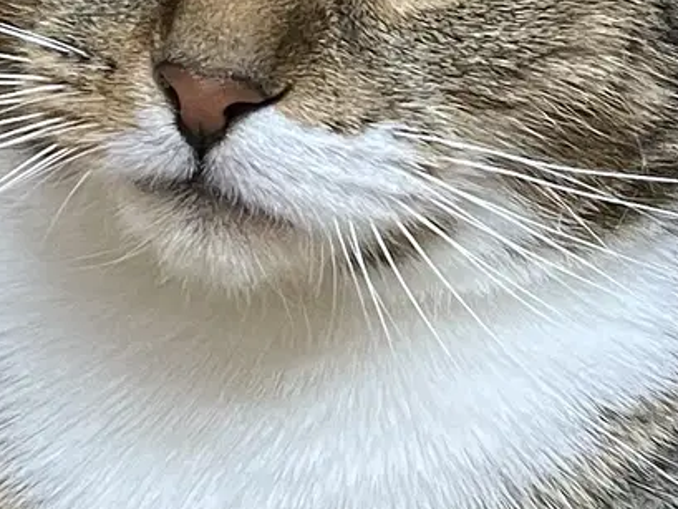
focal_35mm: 122
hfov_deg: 15.4
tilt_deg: -15.8
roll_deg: -3.1
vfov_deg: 12.1
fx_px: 2390
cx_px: 882
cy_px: 149
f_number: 1.6
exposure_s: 1/51
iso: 160
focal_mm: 4.2
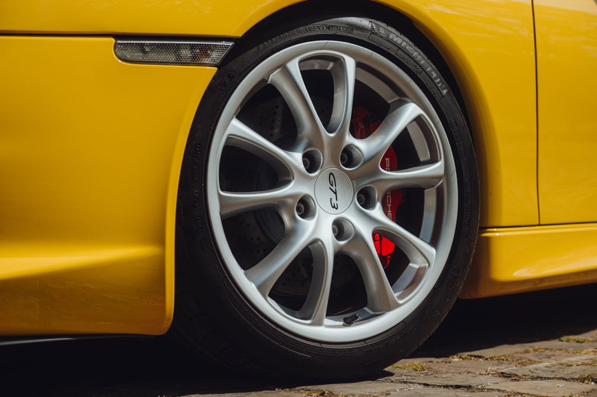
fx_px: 1160
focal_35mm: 70
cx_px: 298
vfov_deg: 19.4
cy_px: 198
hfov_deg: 28.9
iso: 100
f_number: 4.5
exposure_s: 1/400
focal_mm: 70
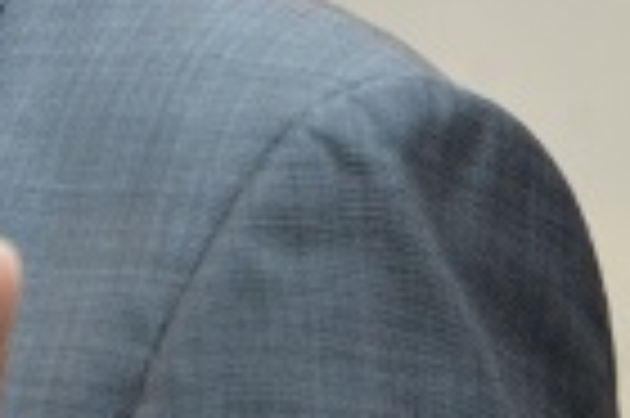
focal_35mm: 1647
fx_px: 28789
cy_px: -79
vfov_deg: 0.8
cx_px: -477
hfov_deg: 1.3
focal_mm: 360
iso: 3200
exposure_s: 1/60
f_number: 5.6
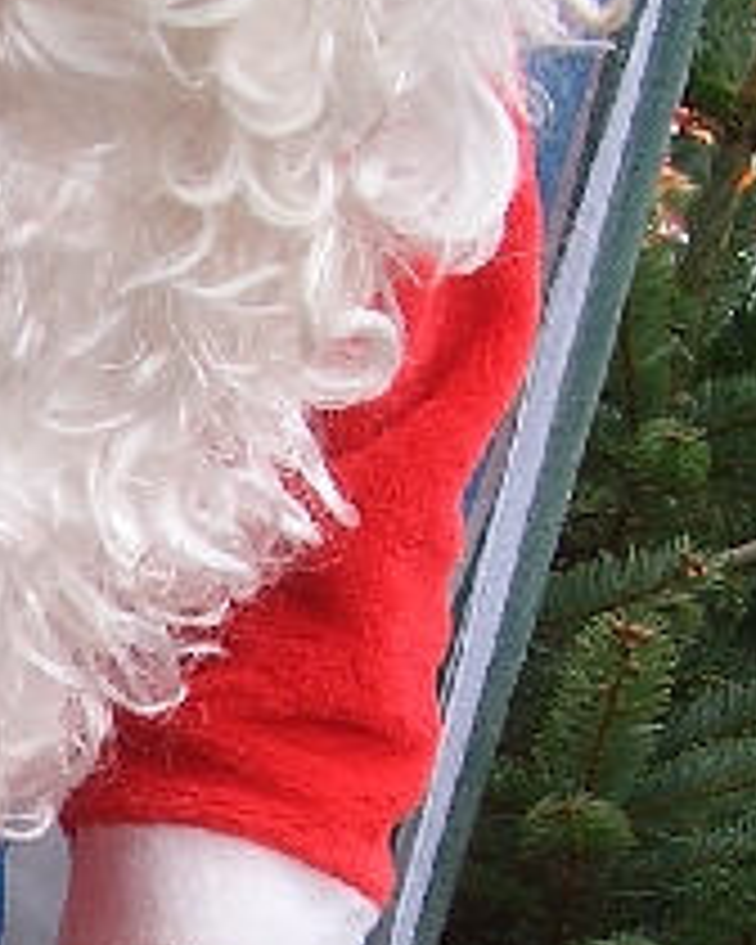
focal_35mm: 130
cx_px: -392
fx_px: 3636
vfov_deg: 14.3
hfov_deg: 11.4
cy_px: 1152
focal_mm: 5.8
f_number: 2.6
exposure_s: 1/60
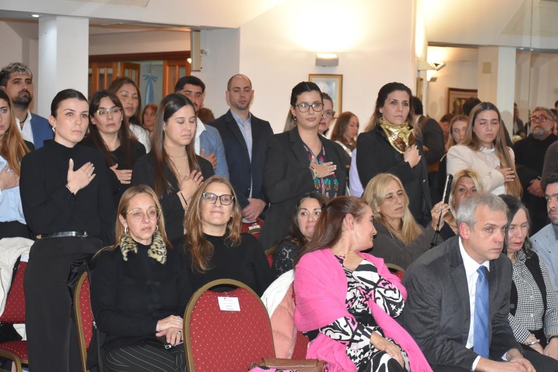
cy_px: 186
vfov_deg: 18.2
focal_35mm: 75
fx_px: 1163
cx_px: 279
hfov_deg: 27.0
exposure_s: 1/60
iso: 1600
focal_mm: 50
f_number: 5.6
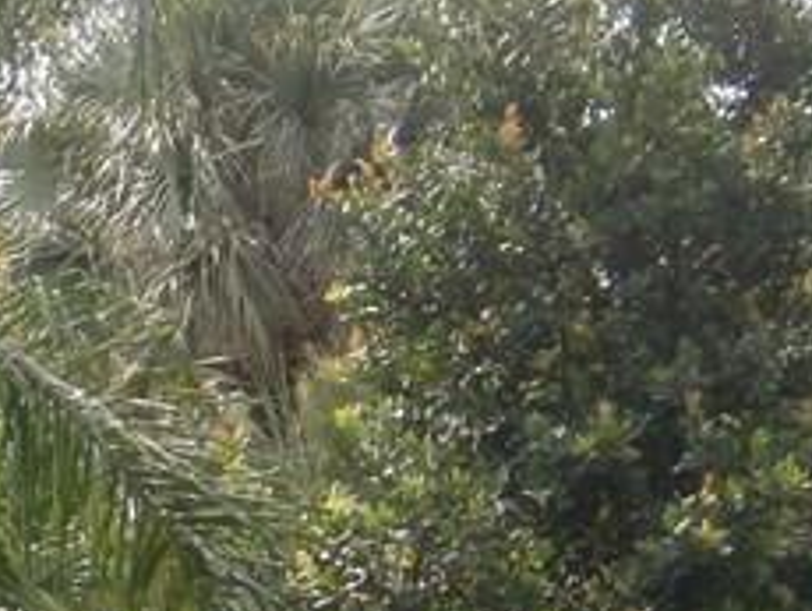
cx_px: -427
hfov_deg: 9.2
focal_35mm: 209
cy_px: 1116
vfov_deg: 6.9
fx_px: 4908
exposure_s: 1/320
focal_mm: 8.3
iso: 80
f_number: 3.4
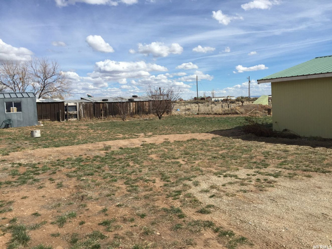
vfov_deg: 48.2
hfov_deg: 61.7
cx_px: 166
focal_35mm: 29
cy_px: 124
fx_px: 278
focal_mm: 4.15
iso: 32
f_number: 2.2
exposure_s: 1/2825
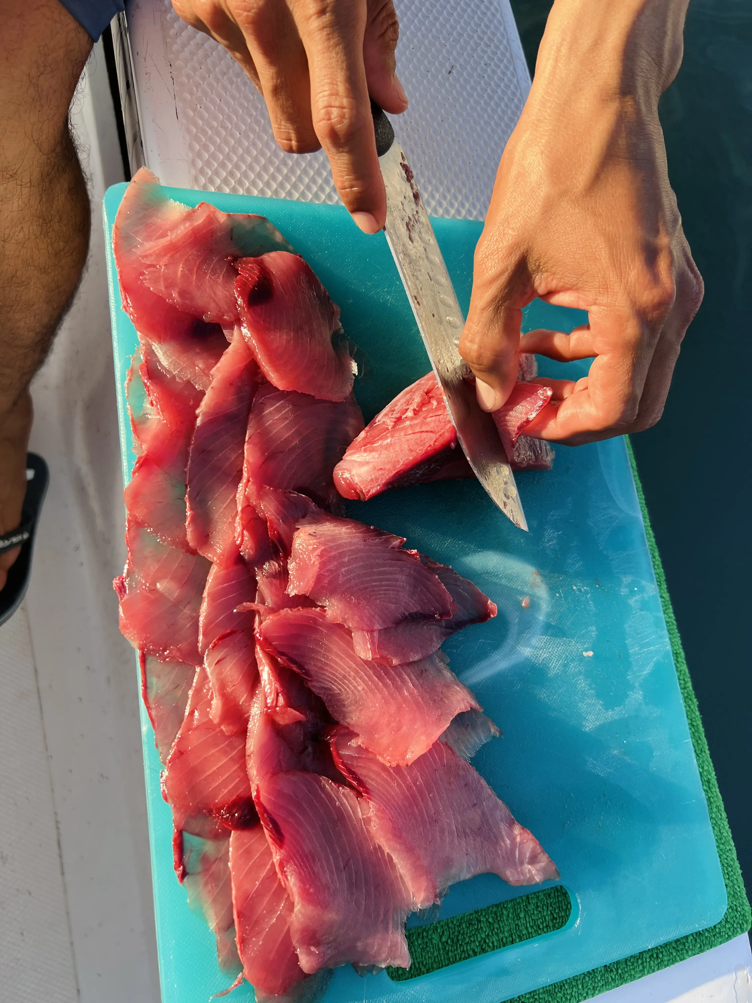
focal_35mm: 26
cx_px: 376
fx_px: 753
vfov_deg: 67.3
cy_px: 502
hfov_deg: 53.1
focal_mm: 5.7
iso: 50
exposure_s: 1/846
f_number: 1.5
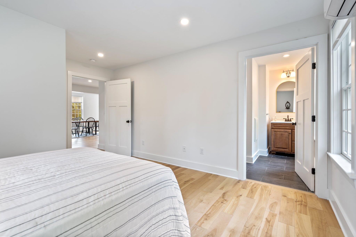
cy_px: 118
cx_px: 178
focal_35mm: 16
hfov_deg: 96.7
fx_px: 158
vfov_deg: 73.7
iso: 64
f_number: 9
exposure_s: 1
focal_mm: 16
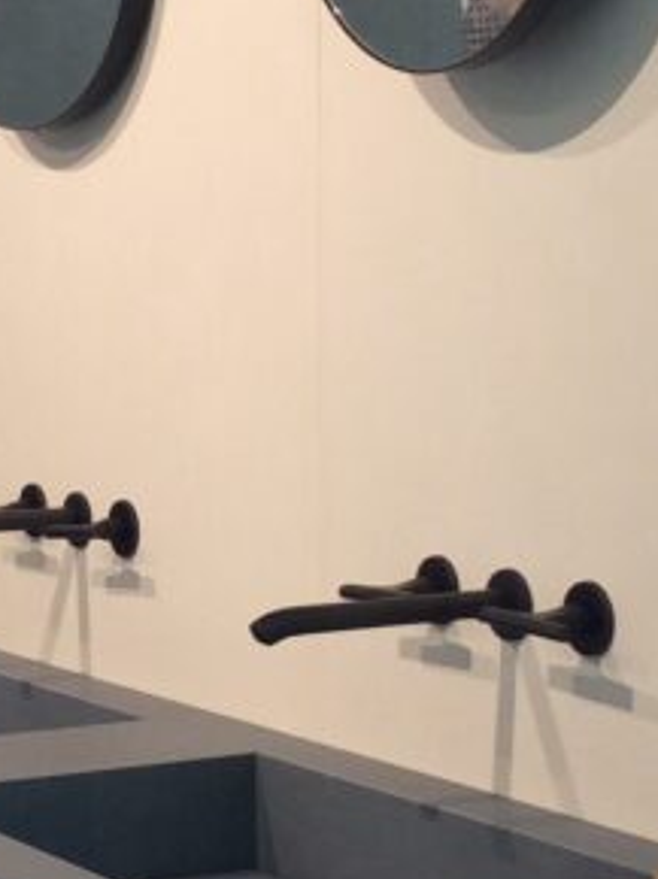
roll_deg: +2.9
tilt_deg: -5.2
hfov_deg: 13.0
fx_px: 2868
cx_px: 99
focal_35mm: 113
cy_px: 530
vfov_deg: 17.4
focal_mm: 3.3
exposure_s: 1/100
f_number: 2.4
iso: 40
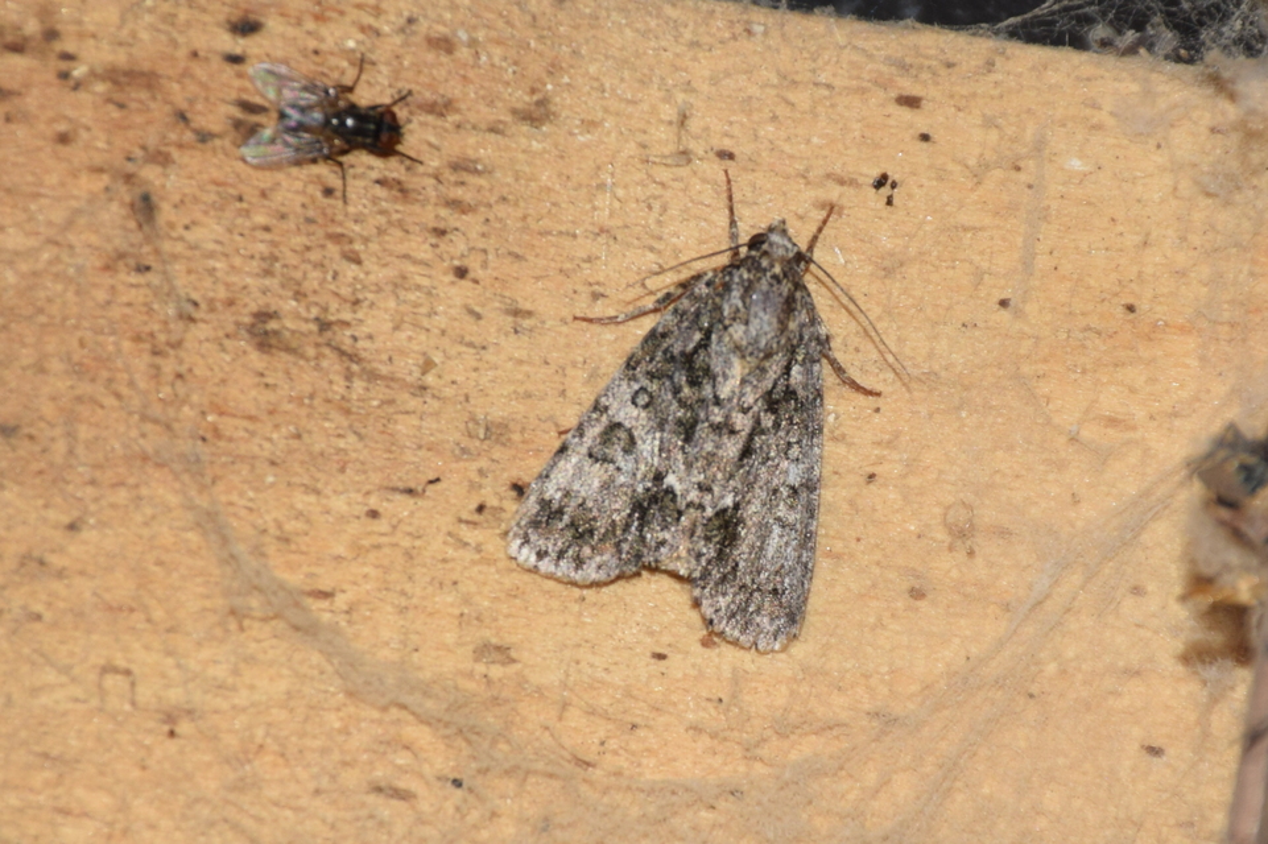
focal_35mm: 210
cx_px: 634
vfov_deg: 6.5
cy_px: 422
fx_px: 7394
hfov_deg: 9.8
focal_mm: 140
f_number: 7.1
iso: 320
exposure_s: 1/60
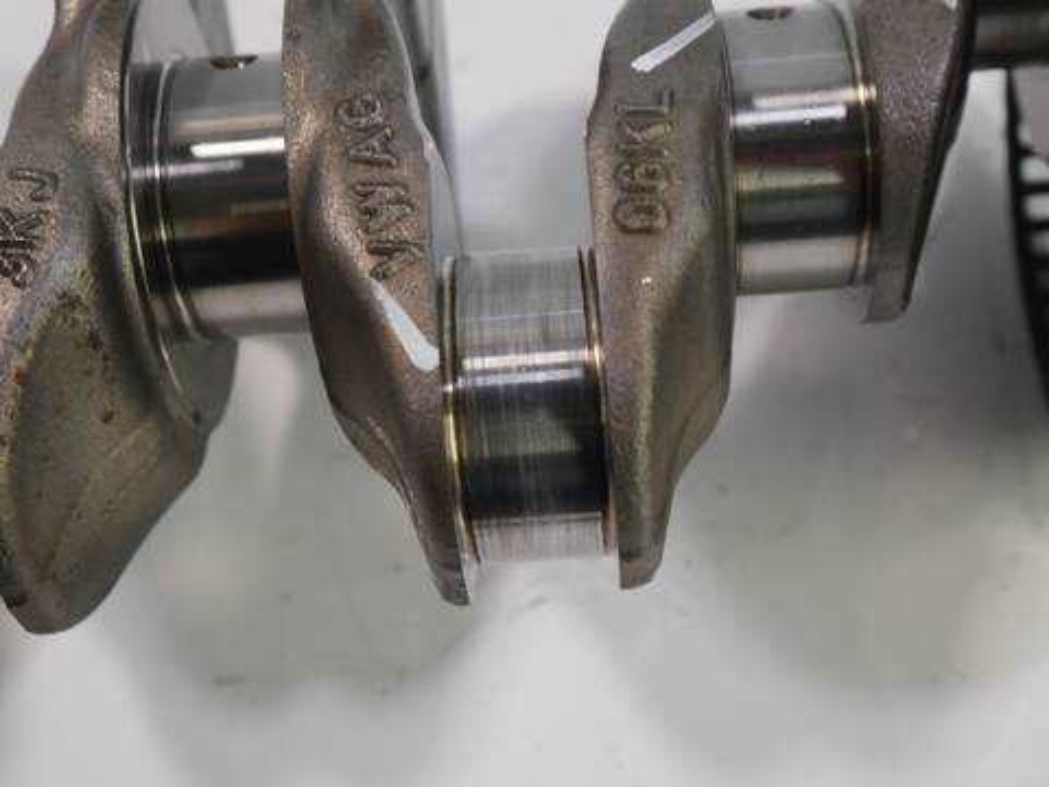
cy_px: 394
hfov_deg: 38.2
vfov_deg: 29.1
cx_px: 524
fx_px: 1515
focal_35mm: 50
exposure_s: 1/60
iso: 640
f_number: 4.6
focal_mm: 25
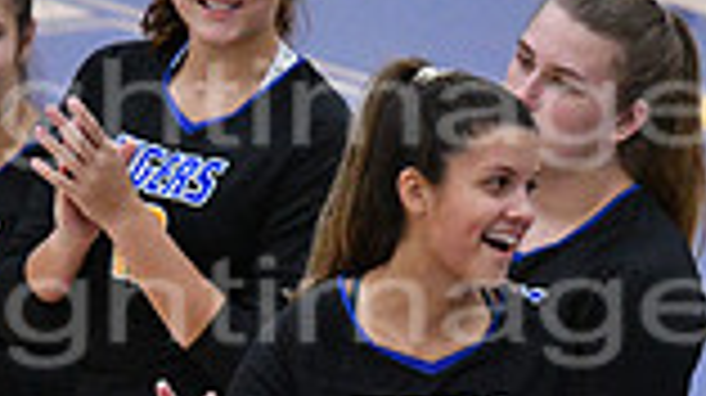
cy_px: 803
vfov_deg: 1.3
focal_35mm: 931
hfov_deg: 2.3
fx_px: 17414
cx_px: 193
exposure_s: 1/1250
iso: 6400
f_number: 3.2
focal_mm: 160
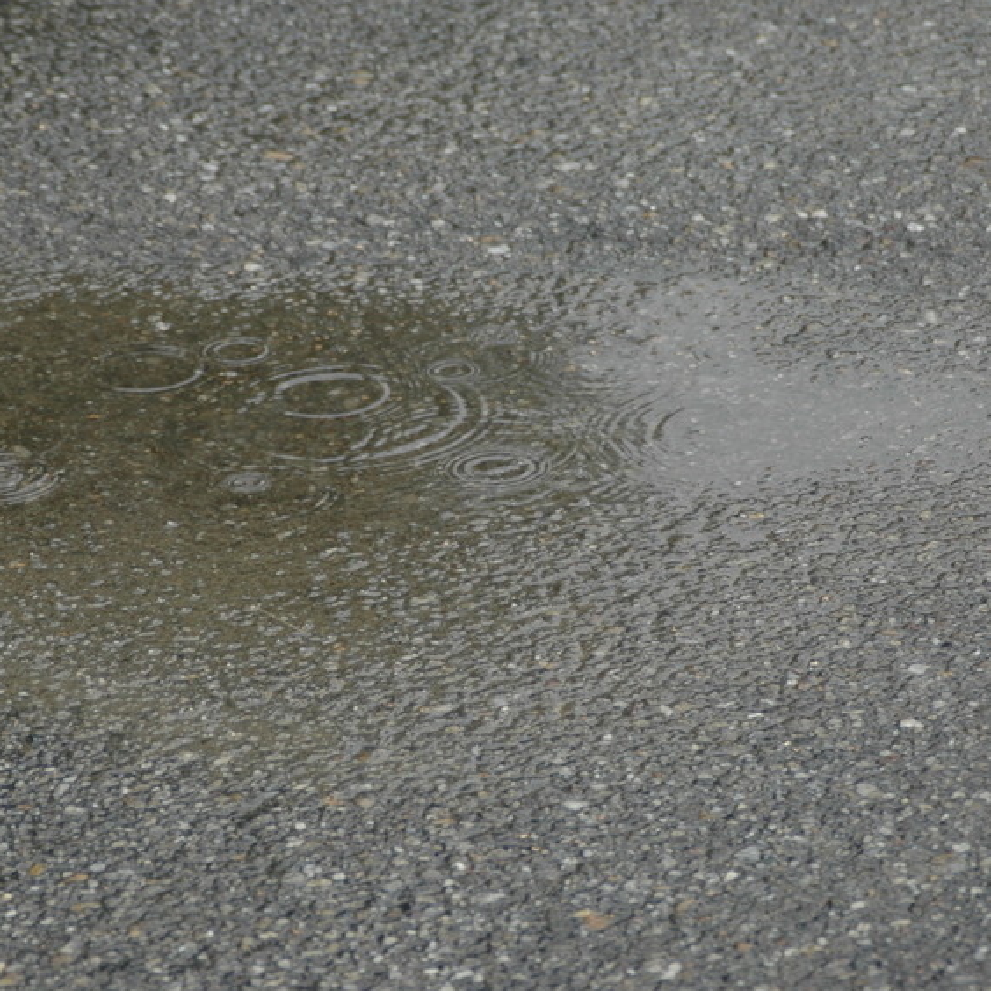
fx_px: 8091
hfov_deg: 7.0
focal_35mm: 250
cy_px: 464
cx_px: 416
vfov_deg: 7.0
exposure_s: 1/250
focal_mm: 105
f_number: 4.5
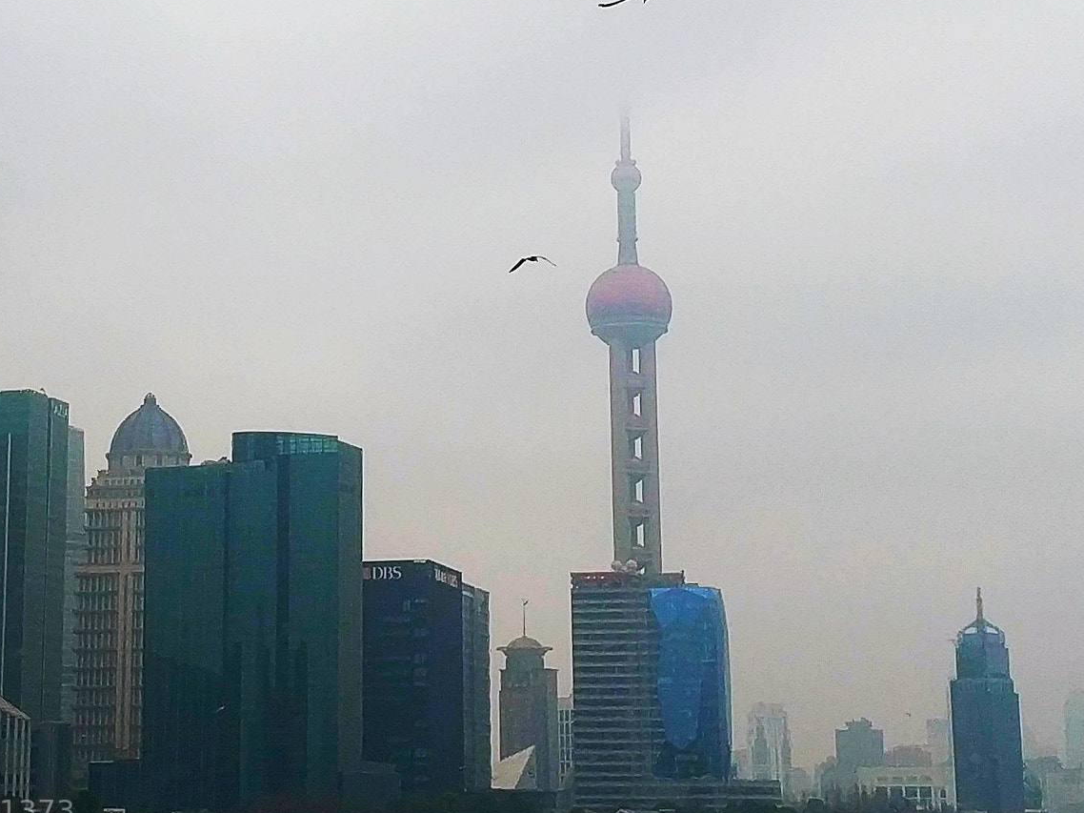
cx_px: 337
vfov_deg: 32.0
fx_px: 1409
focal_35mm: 45
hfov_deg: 41.4
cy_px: 314
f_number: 2
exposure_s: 1/878
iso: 100
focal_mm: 4.5
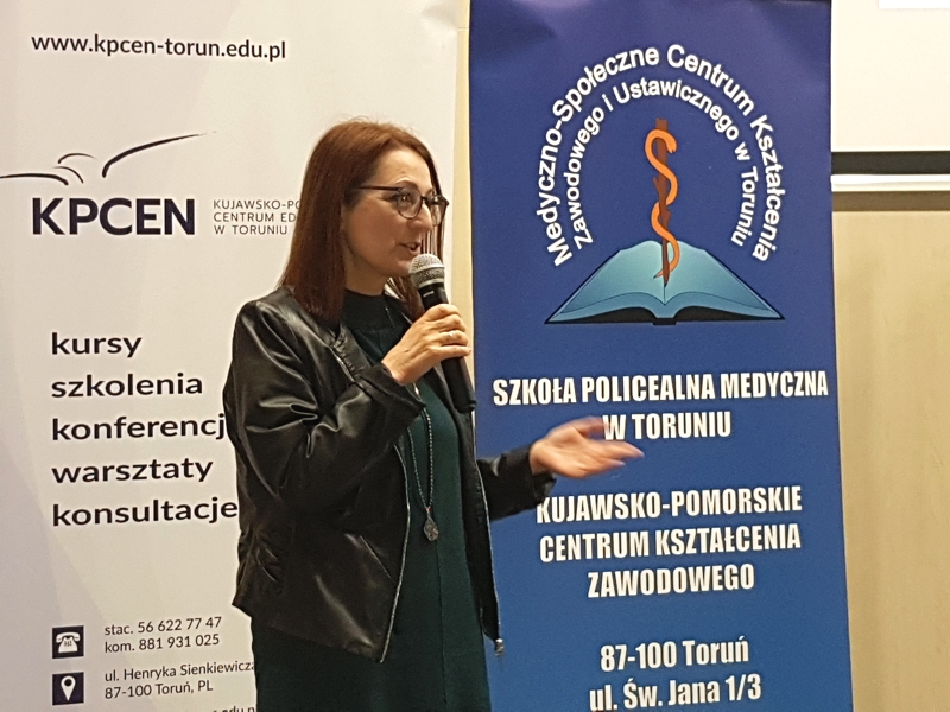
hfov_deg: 67.3
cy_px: 356
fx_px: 714
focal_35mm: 26
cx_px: 475
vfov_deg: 53.1
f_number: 1.7
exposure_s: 1/24
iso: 160
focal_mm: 4.2
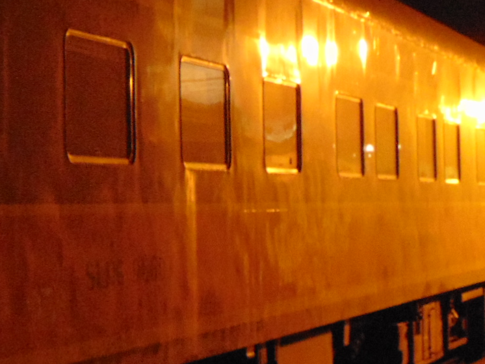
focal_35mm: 146
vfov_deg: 10.2
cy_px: 160
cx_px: -9
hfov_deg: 13.3
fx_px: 2045
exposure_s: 1/4
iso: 400
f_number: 3.3
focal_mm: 7.6
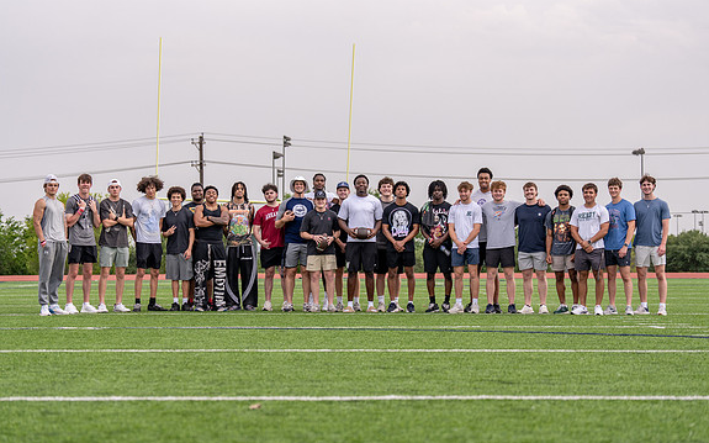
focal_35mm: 84
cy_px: 249
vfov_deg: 15.5
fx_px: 1623
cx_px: 350
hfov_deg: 24.6
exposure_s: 1/1000
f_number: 2.8
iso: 100
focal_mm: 70
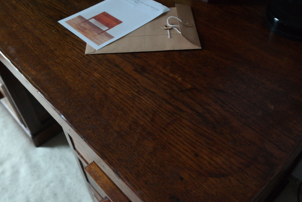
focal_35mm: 36
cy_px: 101
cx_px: 151
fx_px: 302
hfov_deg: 53.1
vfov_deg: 36.9
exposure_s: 1/30
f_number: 5.6
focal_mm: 24
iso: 3200
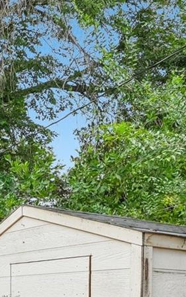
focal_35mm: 54
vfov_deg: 33.6
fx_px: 438
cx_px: -57
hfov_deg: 21.6
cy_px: 310
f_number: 8
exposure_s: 1/100
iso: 400
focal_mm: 10
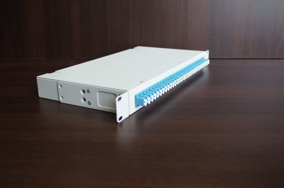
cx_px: 142
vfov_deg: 36.8
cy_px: 94
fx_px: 284
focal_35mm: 36
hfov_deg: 53.2
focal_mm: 24
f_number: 3.5
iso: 100
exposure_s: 1/40
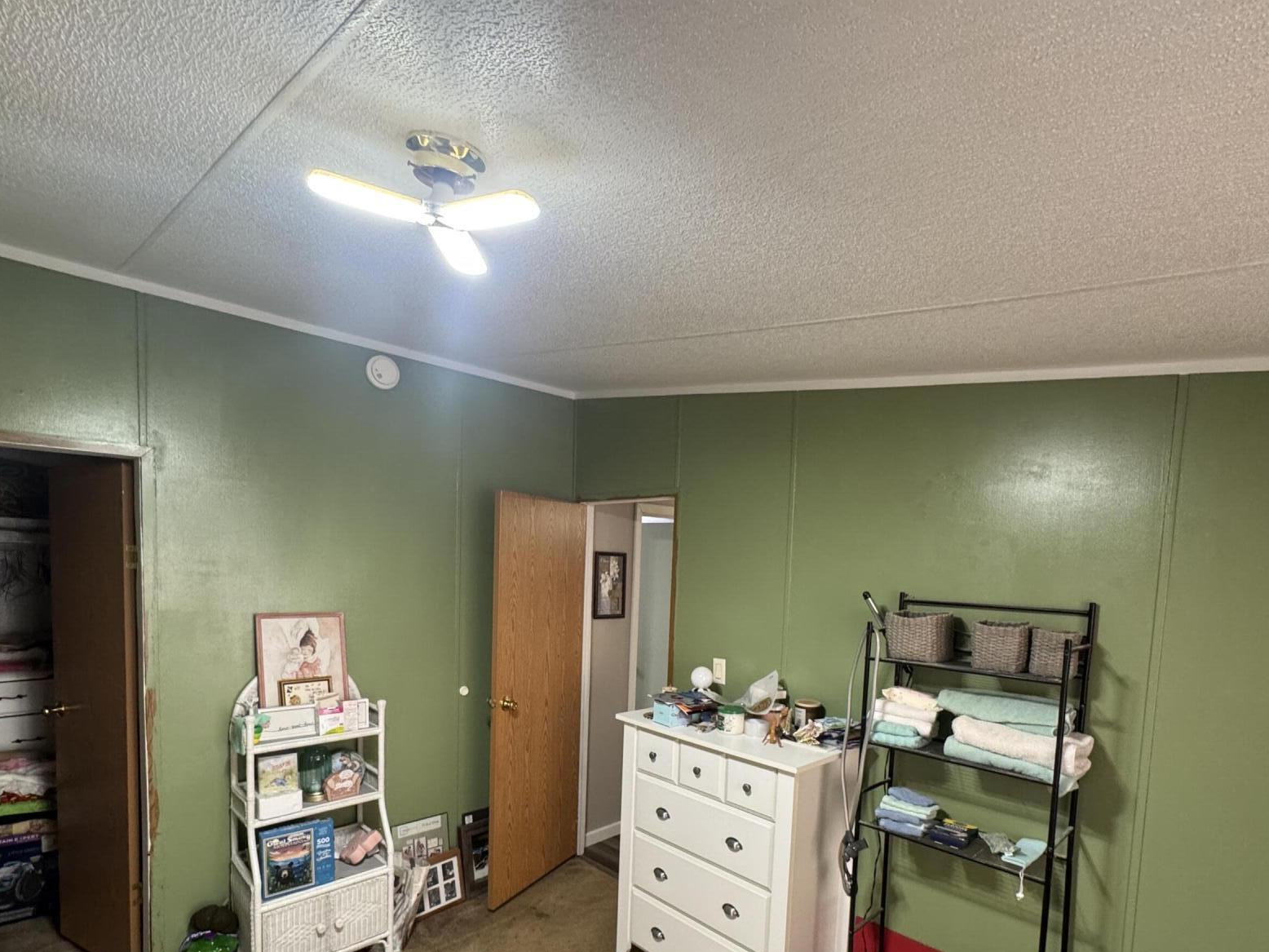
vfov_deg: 70.2
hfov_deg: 87.7
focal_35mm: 18
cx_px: 656
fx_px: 660
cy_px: 608
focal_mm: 2.22
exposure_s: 1/60
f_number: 2.2
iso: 320
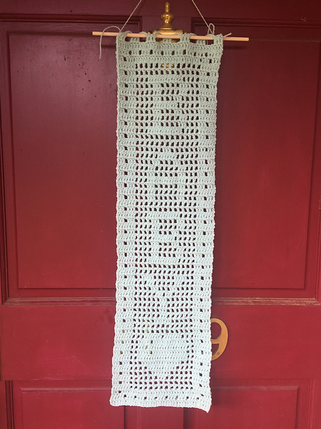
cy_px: 214
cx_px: 160
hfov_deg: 48.2
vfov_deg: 61.7
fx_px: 359
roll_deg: -0.9
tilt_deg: -8.0
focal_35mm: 29
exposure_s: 1/120
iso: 40
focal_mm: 4.15
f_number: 2.2
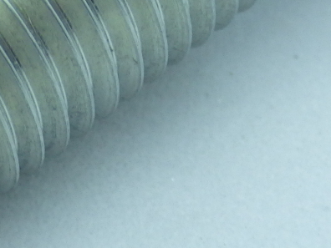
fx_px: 2668
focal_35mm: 279
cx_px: 192
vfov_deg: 5.3
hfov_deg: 7.1
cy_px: -157
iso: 125
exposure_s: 1/100
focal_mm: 9.6
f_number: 4.6
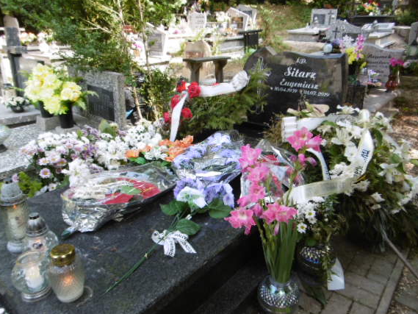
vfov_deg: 51.4
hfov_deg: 65.3
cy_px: 157
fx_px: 326
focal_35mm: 27
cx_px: 216
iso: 100
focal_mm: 4.3
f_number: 3.1
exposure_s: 1/100
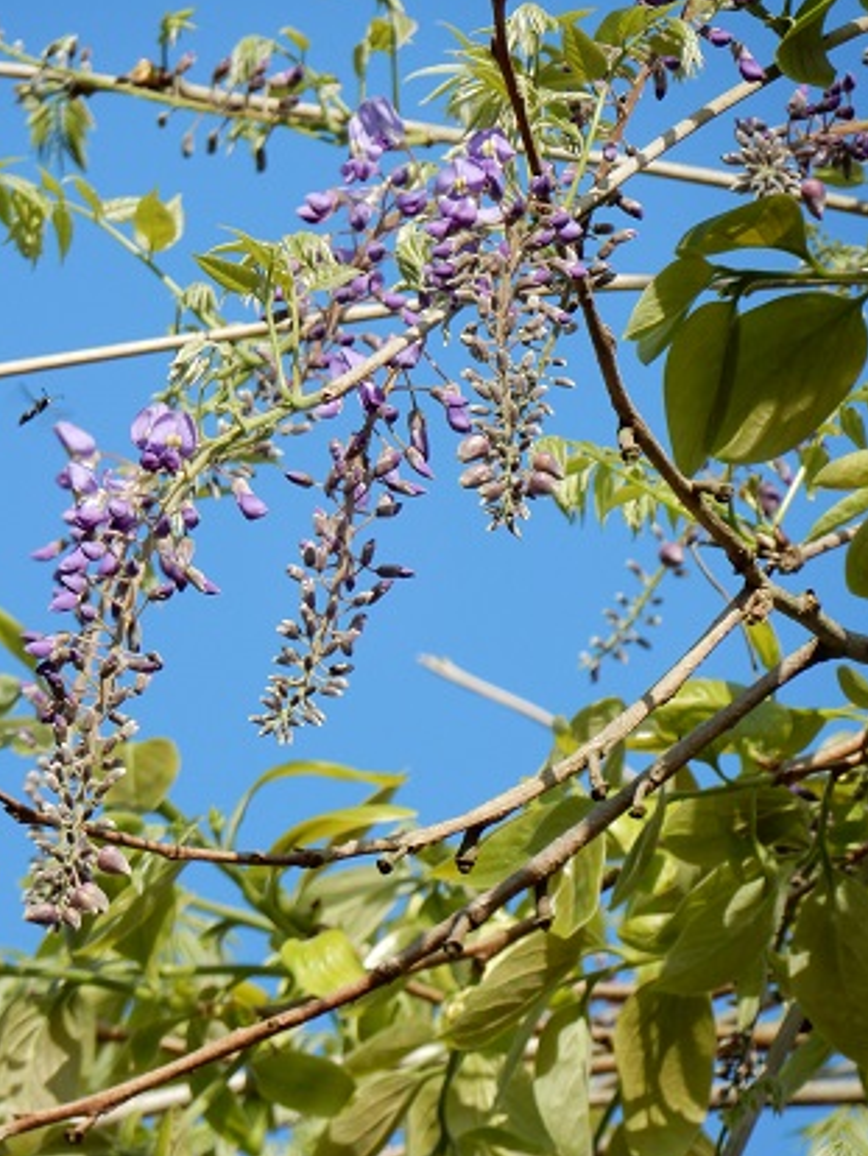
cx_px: 350
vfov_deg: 3.0
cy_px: 540
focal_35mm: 651
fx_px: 21743
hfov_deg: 2.3
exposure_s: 1/250
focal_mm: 94.9
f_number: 6.4
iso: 125
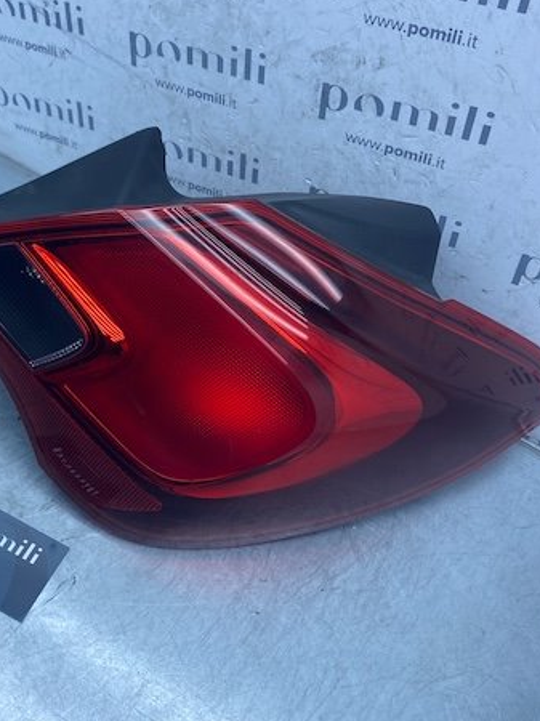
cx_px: 175
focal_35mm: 37
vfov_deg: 50.1
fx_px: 770
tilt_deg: -54.2
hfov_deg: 38.1
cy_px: 401
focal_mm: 4.25
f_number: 1.8
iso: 32
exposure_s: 1/927
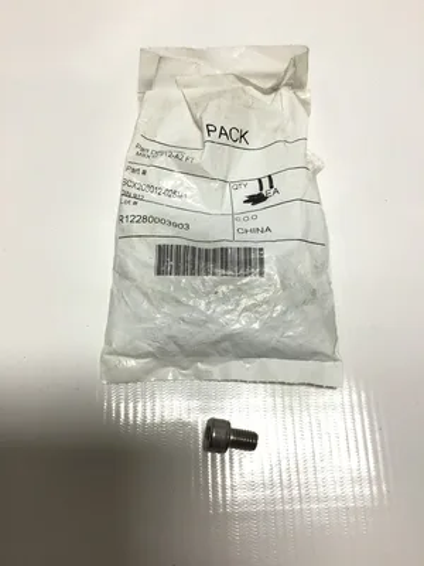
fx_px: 506
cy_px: 283
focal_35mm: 31
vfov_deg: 58.4
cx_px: 212
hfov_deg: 45.4
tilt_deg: -72.0
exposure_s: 1/220
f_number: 2.4
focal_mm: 3.3
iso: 25
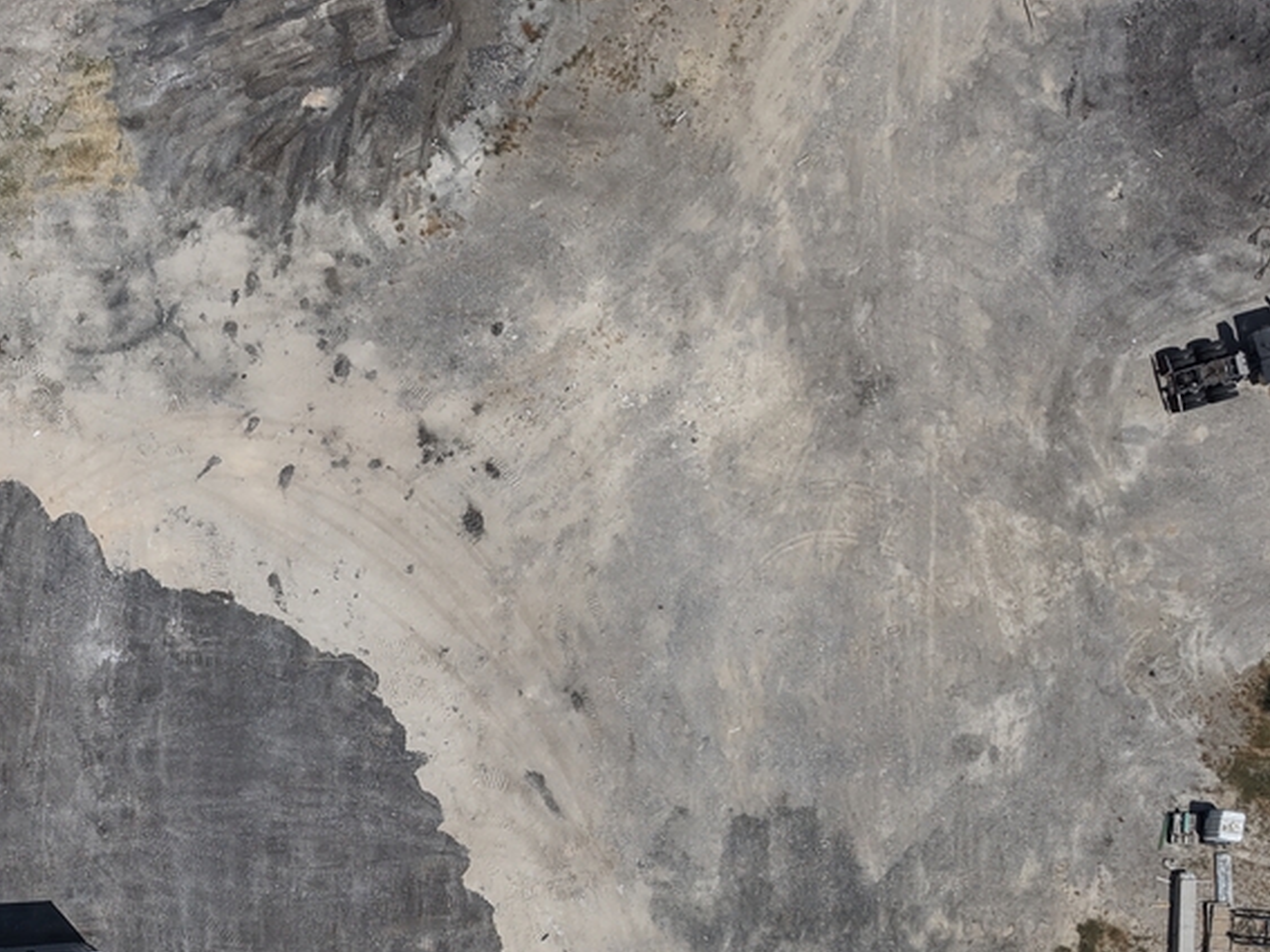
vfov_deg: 23.6
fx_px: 2238
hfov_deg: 28.8
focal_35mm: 61
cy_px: 800
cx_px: -123
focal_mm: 8.67
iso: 110
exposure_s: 1/8000
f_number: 1.8
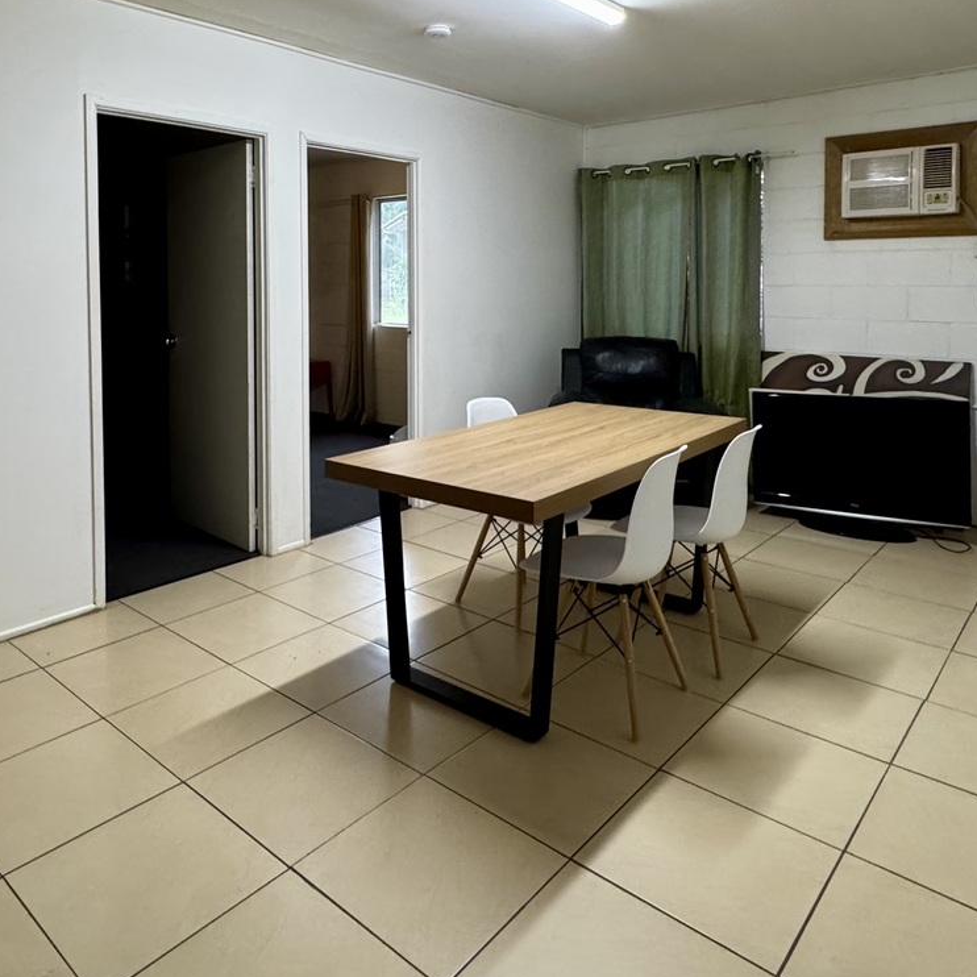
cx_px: 411
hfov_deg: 62.6
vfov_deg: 61.2
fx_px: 798
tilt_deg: -1.3
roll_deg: +1.8
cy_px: 313
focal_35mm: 25
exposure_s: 1/100
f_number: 2.2
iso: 320
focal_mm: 2.22
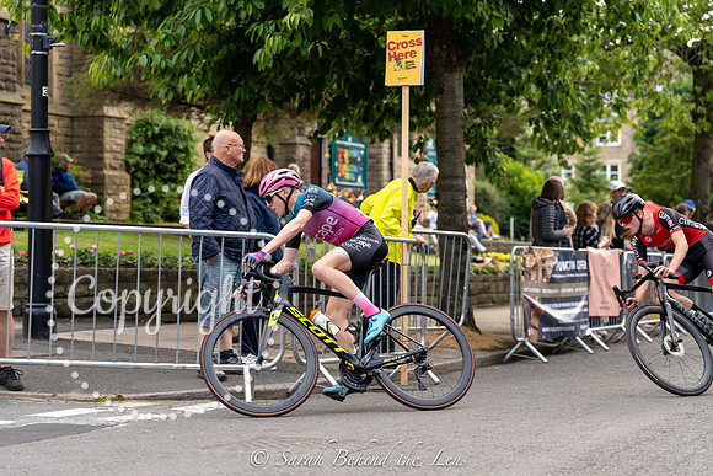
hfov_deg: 28.8
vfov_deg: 19.5
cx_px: 356
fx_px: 1387
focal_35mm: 70
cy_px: 238
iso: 400
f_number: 3.2
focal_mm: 70
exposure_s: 1/1000
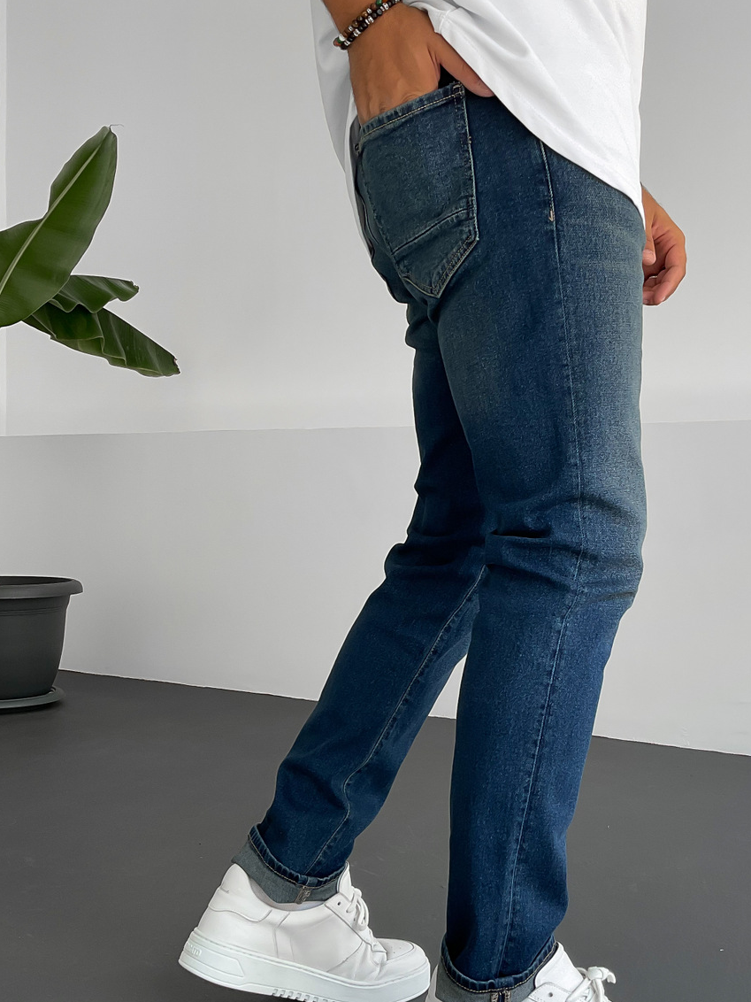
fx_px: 1186
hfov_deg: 34.7
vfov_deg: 45.7
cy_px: 569
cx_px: 520
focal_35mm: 41
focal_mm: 3
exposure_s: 1/120
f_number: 1.8
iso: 20
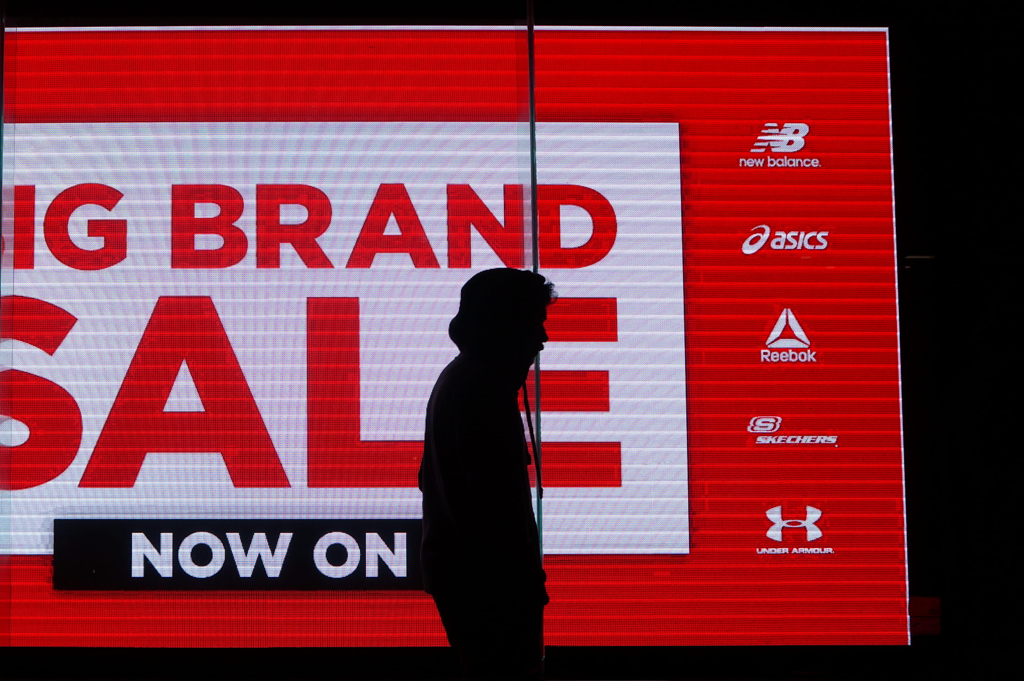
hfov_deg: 38.0
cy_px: 390
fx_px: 1449
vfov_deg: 26.4
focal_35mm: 51
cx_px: 259
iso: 200
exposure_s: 1/800
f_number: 4.5
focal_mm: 22
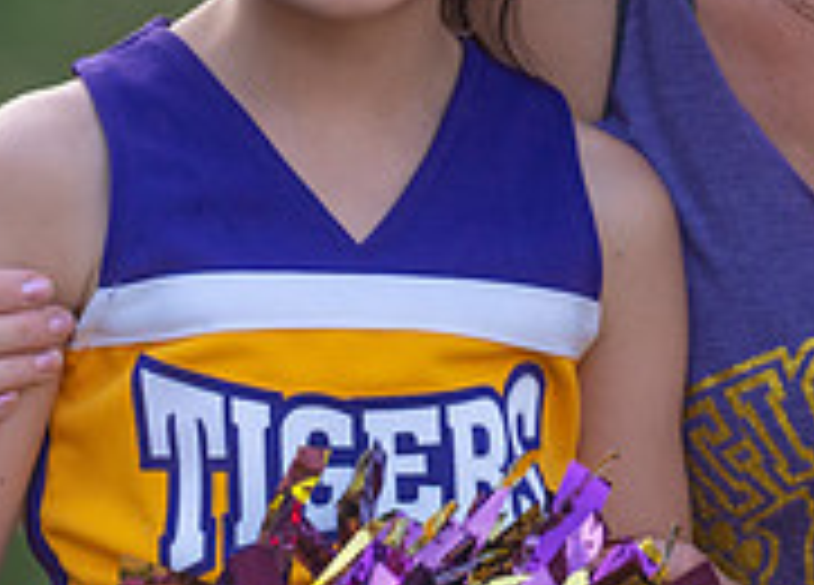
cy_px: -164
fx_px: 10909
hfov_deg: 4.3
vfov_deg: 3.1
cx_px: 928
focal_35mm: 471
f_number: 2.8
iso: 400
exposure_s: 1/320
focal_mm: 124
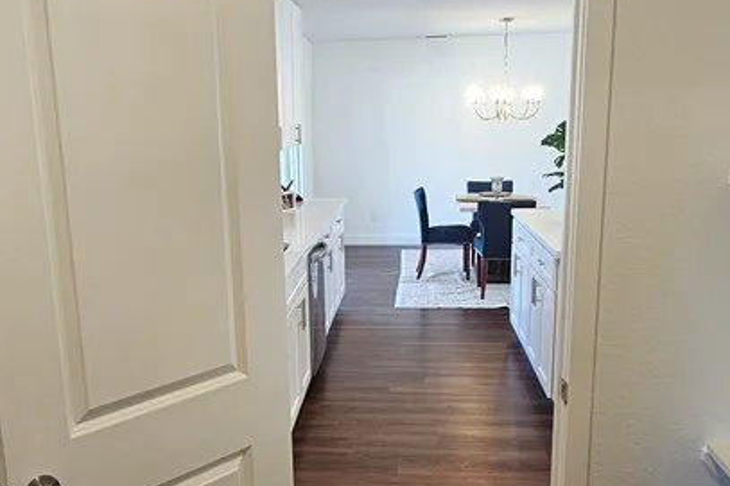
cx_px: 330
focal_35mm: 34
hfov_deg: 55.7
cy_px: 276
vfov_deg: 38.8
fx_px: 689
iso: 160
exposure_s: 1/60
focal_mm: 2.2
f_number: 2.2
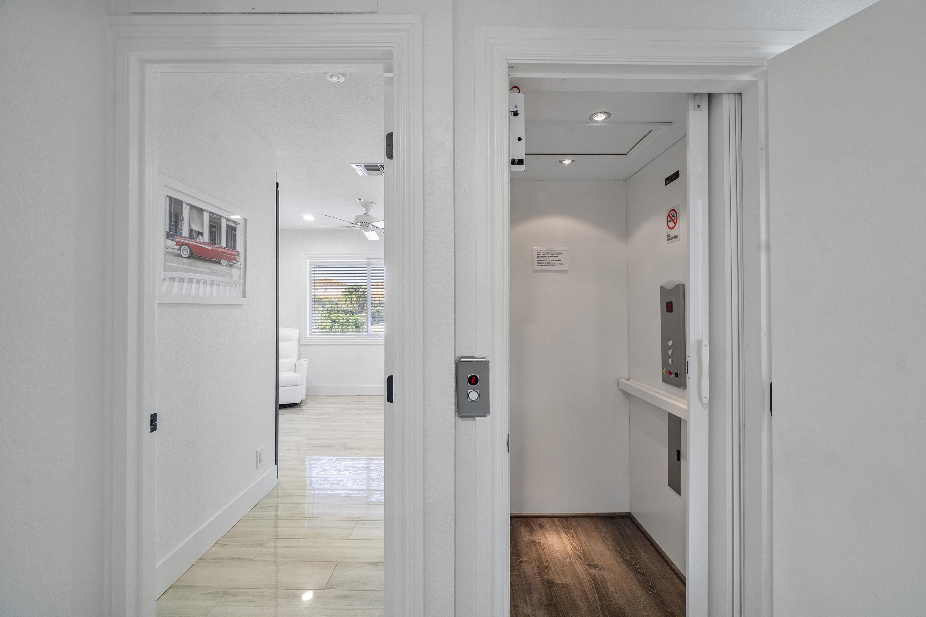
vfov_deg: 77.3
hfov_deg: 100.4
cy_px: 308
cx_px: 463
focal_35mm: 15
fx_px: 386
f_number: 11
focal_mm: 10
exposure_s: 1/4
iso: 160
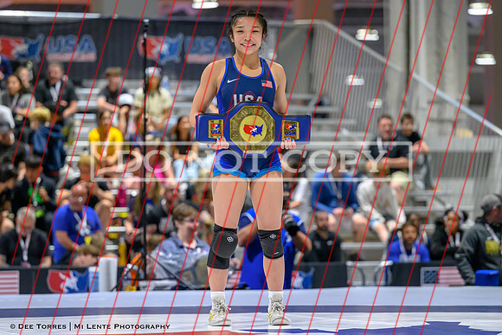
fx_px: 2181
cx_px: 233
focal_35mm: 156
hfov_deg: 13.1
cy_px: 192
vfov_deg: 8.8
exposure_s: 1/400
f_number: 2.8
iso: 4000
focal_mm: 120
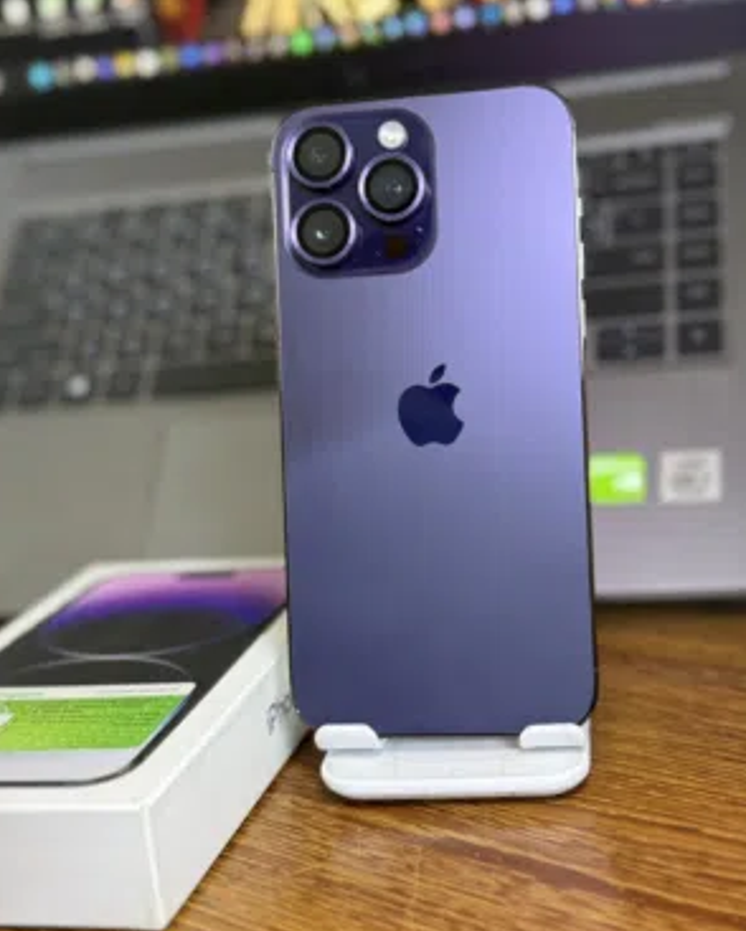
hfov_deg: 29.7
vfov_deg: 36.6
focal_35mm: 51
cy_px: 482
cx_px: 368
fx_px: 1406
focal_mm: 6.76
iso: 250
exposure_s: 1/50
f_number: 1.78
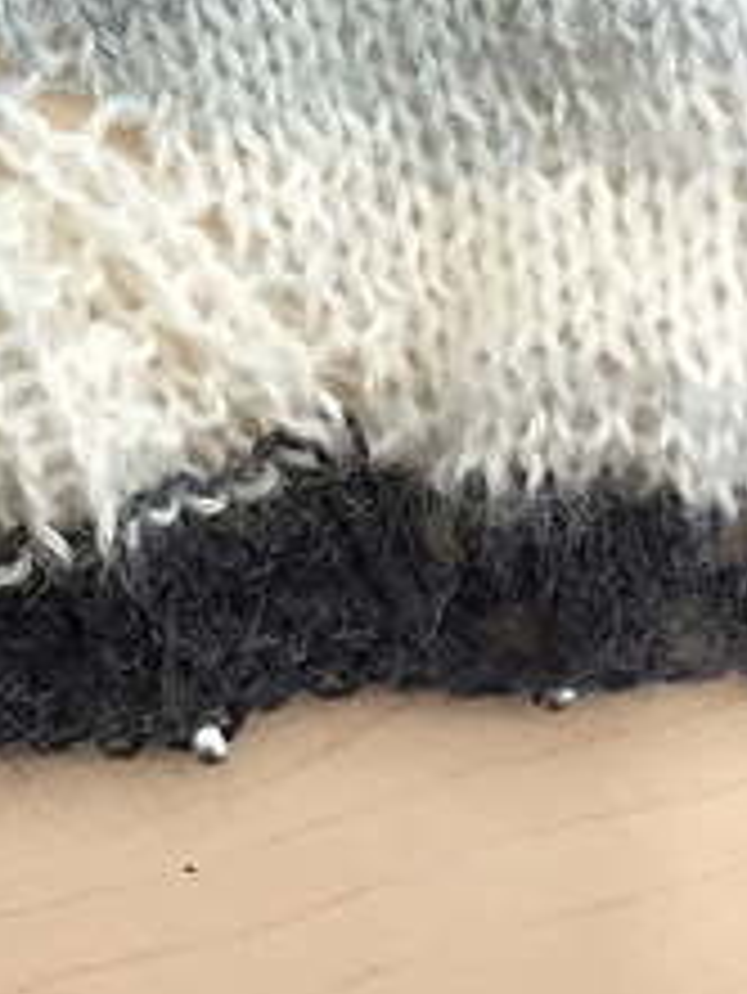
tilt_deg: -83.0
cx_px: -306
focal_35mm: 84
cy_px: -13
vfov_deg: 22.3
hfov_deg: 16.3
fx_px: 2415
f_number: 2.2
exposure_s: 1/30
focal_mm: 4.15
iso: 80
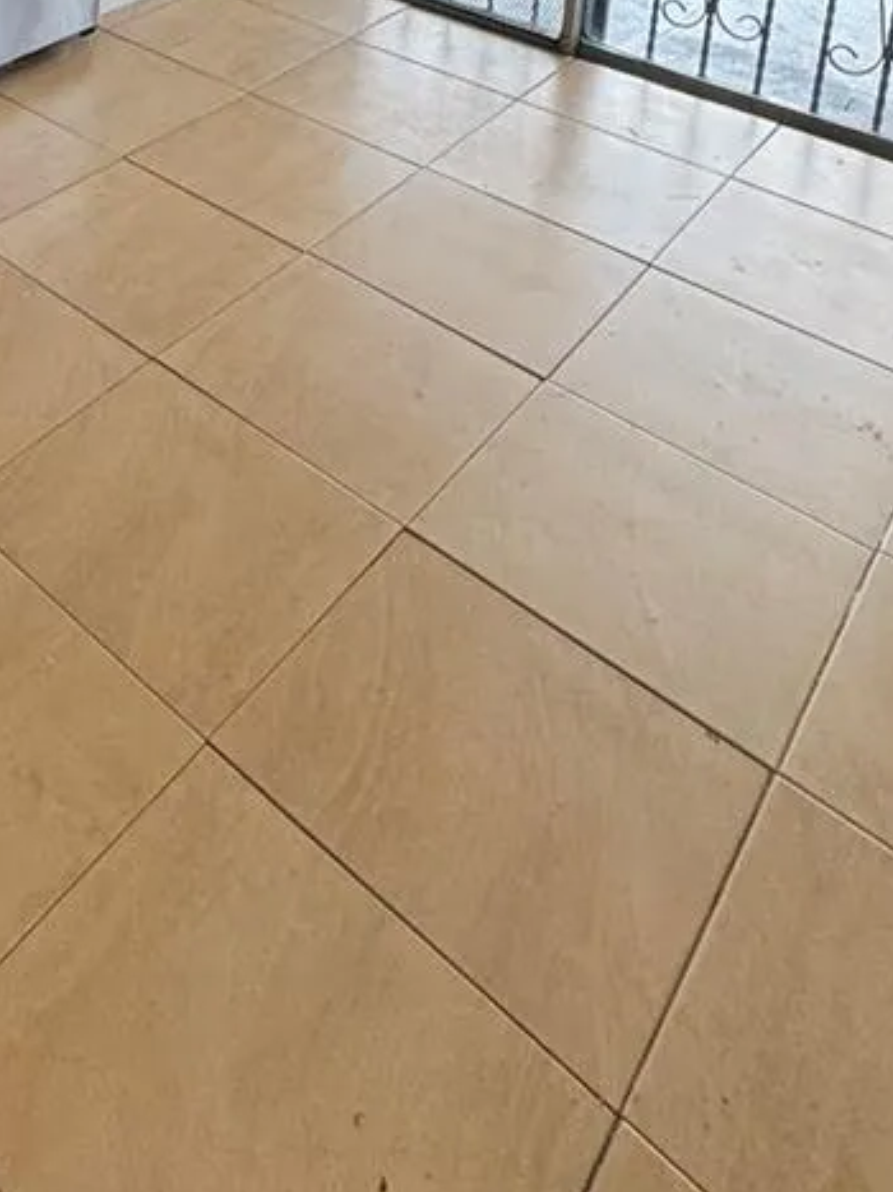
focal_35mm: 36
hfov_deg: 35.2
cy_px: -253
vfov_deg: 37.9
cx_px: -38
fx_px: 1239
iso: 200
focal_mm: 2.22
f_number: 2.2
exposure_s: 1/120
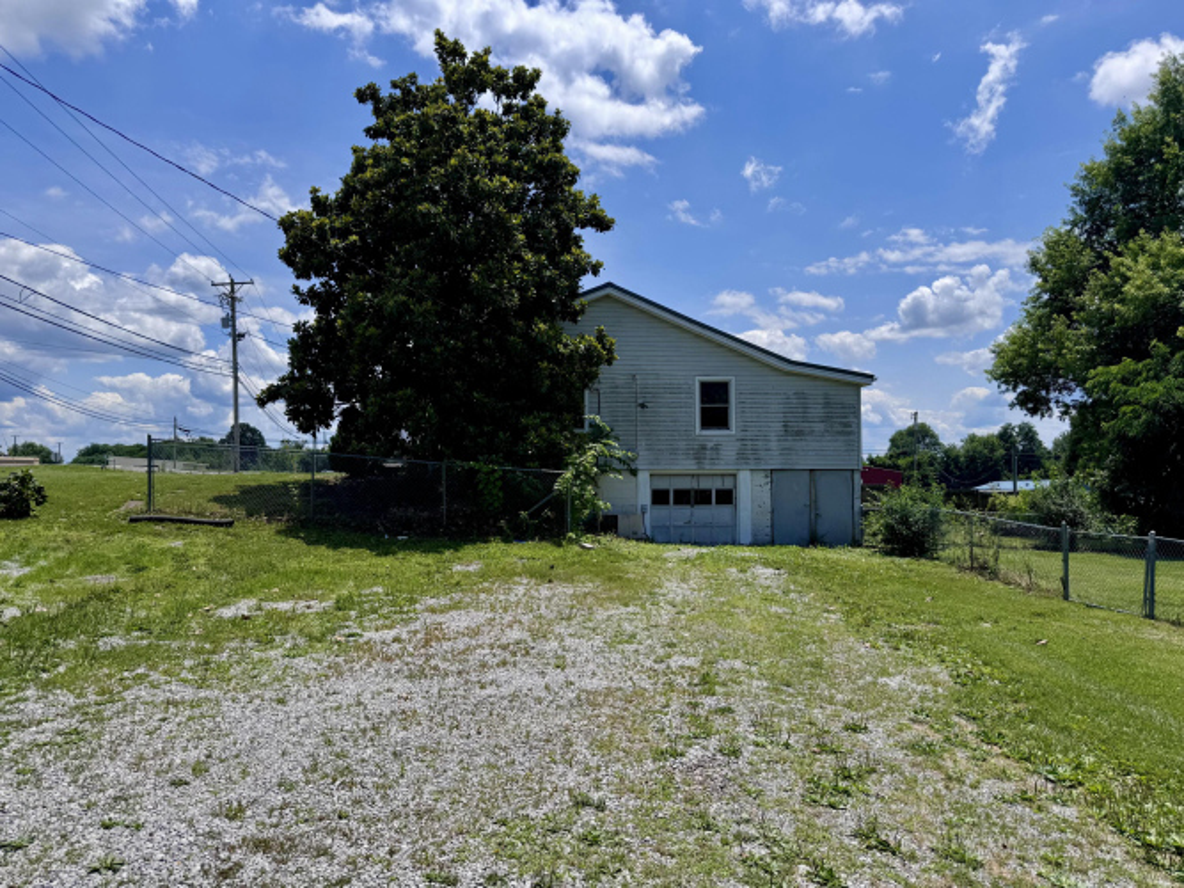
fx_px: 821
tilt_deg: +1.2
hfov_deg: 71.6
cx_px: 592
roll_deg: +0.0
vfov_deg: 56.8
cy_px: 444
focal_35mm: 24
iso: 80
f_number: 1.78
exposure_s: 1/7937
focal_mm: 6.76
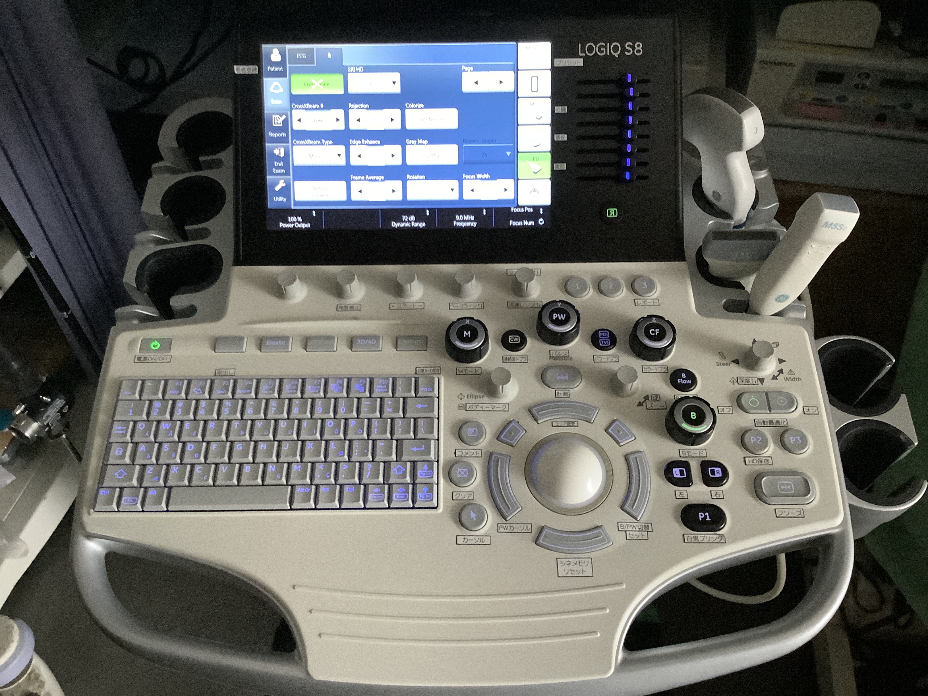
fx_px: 831
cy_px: 348
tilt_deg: -49.1
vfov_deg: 45.4
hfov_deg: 58.4
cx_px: 464
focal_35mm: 31
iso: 500
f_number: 2.4
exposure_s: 1/30
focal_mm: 3.3
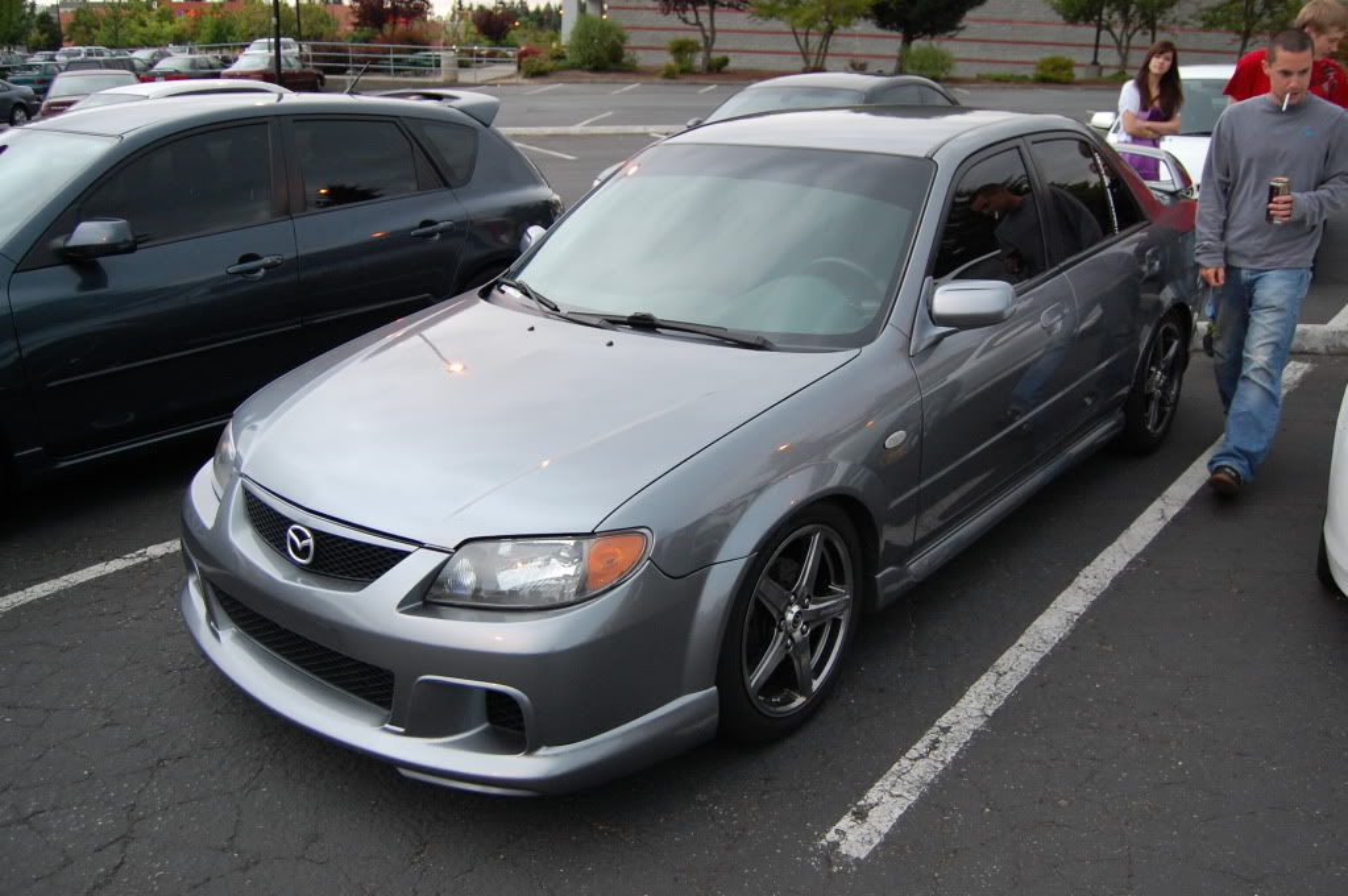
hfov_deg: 62.0
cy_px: 448
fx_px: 1122
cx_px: 674
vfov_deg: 43.5
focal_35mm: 30
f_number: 3.8
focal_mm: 20
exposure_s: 1/160
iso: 800
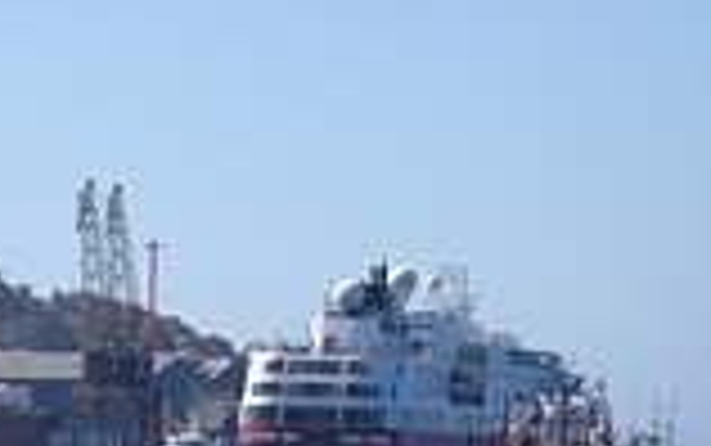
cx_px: -410
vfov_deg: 4.9
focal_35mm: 268
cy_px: 527
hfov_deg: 7.7
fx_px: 5197
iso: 100
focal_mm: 43
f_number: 8
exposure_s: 1/320
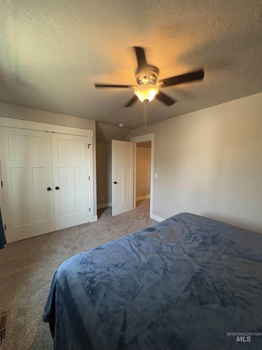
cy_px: 175
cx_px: 131
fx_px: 141
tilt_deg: -4.8
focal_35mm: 14
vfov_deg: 102.1
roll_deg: -0.6
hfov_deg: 85.7
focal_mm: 2.22
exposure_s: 1/60
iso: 250
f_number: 2.2
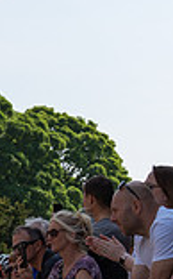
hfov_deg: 6.3
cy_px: 350
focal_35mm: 193
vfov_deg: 10.7
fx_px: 1461
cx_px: -304
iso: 160
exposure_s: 1/2500
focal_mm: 35
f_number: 3.5
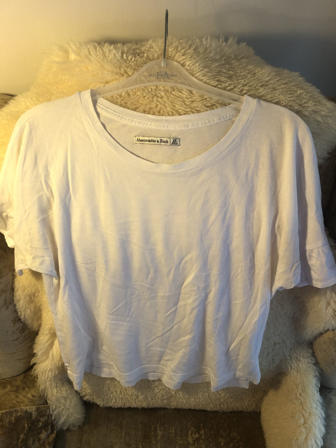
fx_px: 362
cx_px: 168
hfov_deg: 49.7
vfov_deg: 63.4
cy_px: 224
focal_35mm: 28
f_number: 1.8
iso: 40
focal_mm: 3.99
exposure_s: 1/17
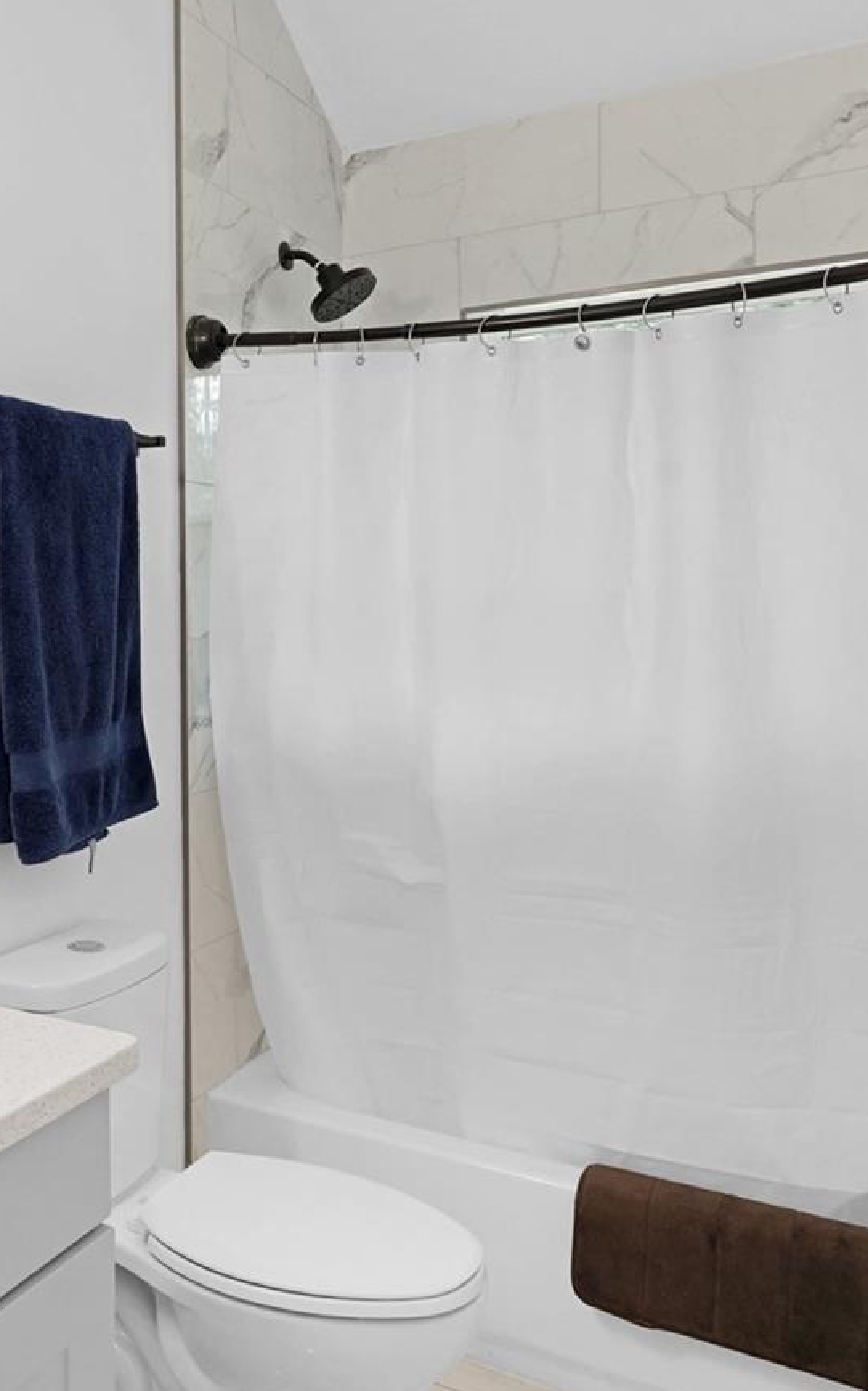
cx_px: 83
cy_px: 585
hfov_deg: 36.9
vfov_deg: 59.4
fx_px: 1212
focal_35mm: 32
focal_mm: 17
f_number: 8
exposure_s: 1/125
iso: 800
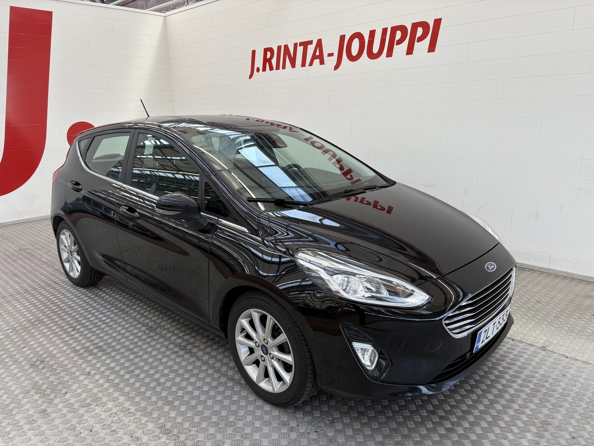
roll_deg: +1.7
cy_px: 223
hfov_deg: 67.3
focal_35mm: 26
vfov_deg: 53.1
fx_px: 446
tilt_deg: -12.9
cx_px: 297
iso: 40
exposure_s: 1/121
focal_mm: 5.96
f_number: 1.6
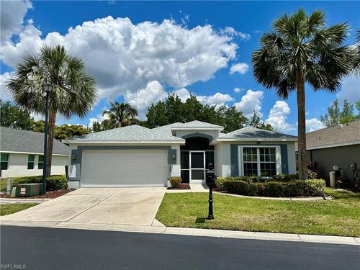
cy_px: 135
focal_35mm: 24
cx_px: 180
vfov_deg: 56.8
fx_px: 250
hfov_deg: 71.6
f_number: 1.78
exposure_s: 1/9709
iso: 80
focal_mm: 6.86
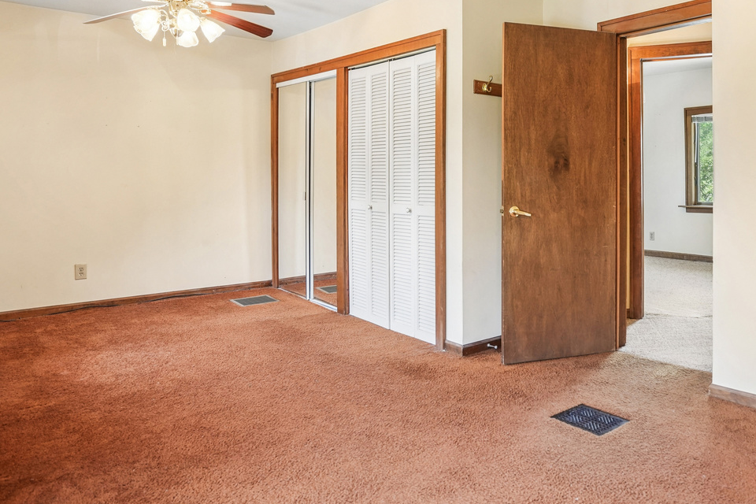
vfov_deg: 47.4
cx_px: 506
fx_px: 567
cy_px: 183
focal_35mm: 27
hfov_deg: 65.6
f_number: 4
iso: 400
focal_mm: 16
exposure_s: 1/30
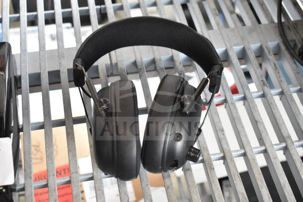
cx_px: 152
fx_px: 480
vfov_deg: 23.8
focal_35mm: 57
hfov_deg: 35.0
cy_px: 101
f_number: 4.8
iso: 1600
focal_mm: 38
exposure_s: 1/80
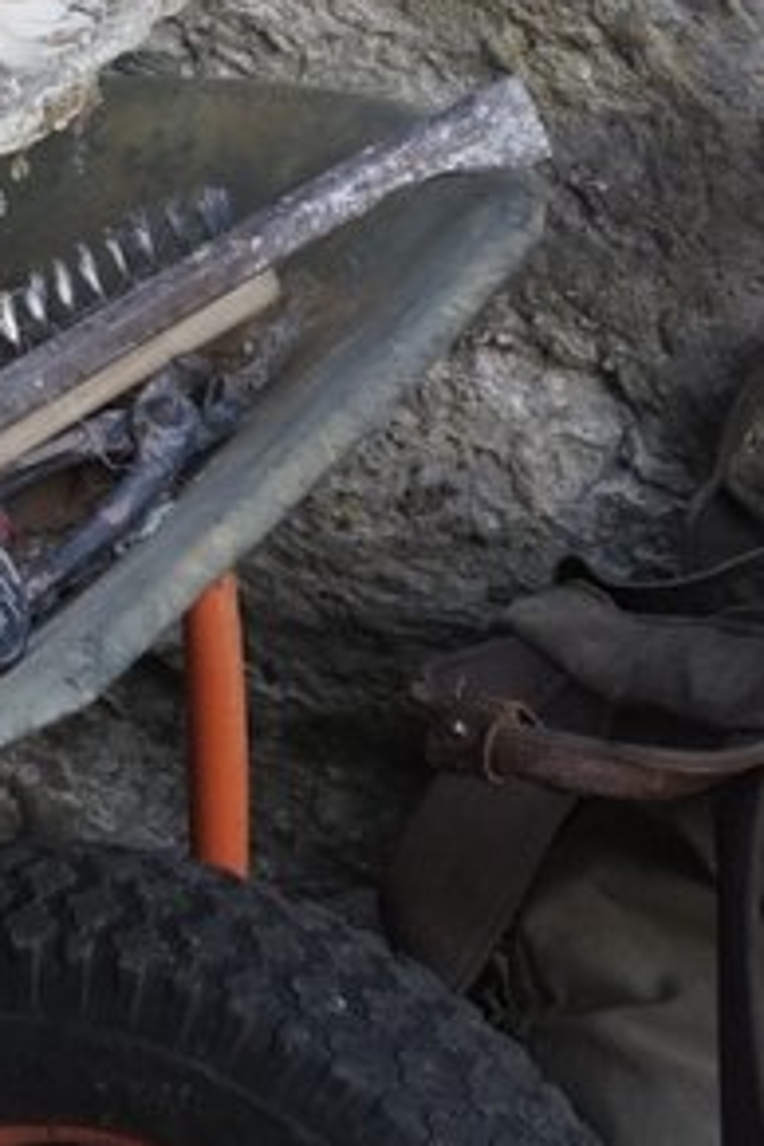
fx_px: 6939
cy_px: -1280
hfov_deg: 5.8
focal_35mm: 218
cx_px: -1654
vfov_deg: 8.8
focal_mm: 33
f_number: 4
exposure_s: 1/160
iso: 1000
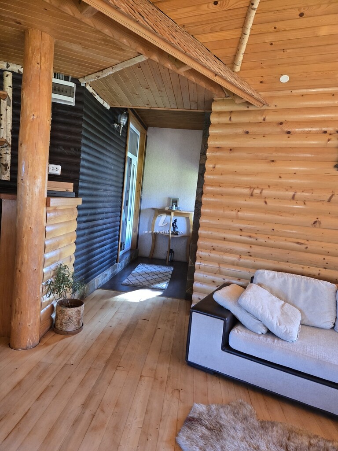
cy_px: 226
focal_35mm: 23
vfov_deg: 73.9
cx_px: 169
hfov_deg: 58.9
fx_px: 299
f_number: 1.8
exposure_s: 1/100
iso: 400
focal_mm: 5.4
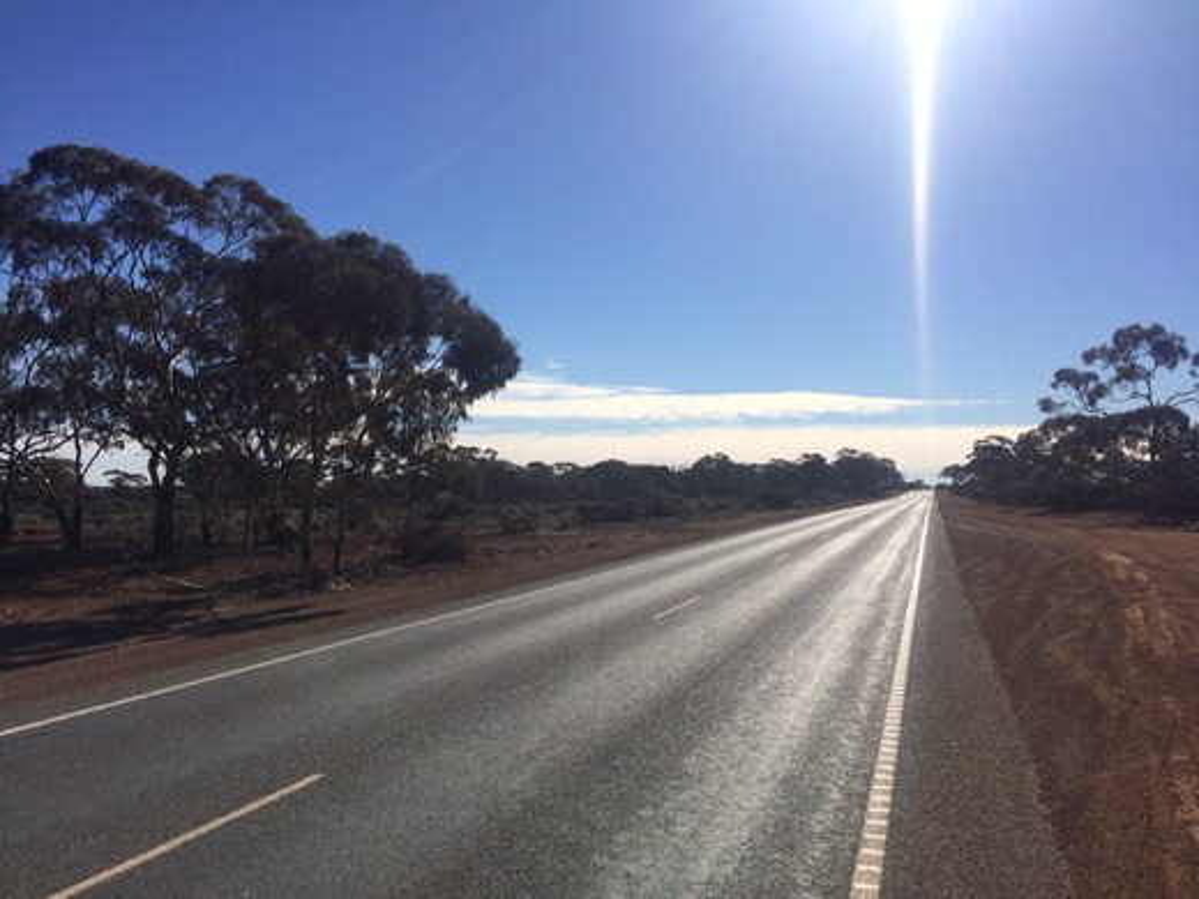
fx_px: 1004
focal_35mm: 29
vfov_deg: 48.2
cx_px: 600
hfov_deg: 61.7
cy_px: 450
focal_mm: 4.15
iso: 32
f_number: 2.2
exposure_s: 1/5128
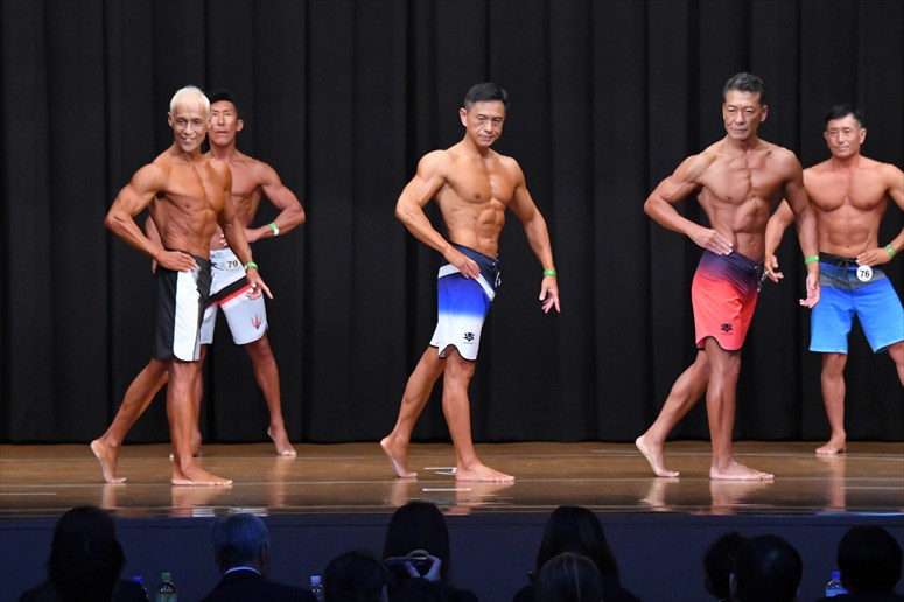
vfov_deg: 7.9
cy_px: 301
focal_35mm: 174
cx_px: 452
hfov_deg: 11.8
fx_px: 4367
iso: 8000
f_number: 5.6
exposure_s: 1/400
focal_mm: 116
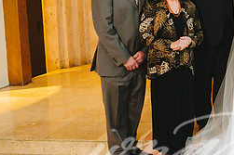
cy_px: 45
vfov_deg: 22.4
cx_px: 266
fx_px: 390
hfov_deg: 29.6
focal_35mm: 60
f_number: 4
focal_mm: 26
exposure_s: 1/320
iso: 4000
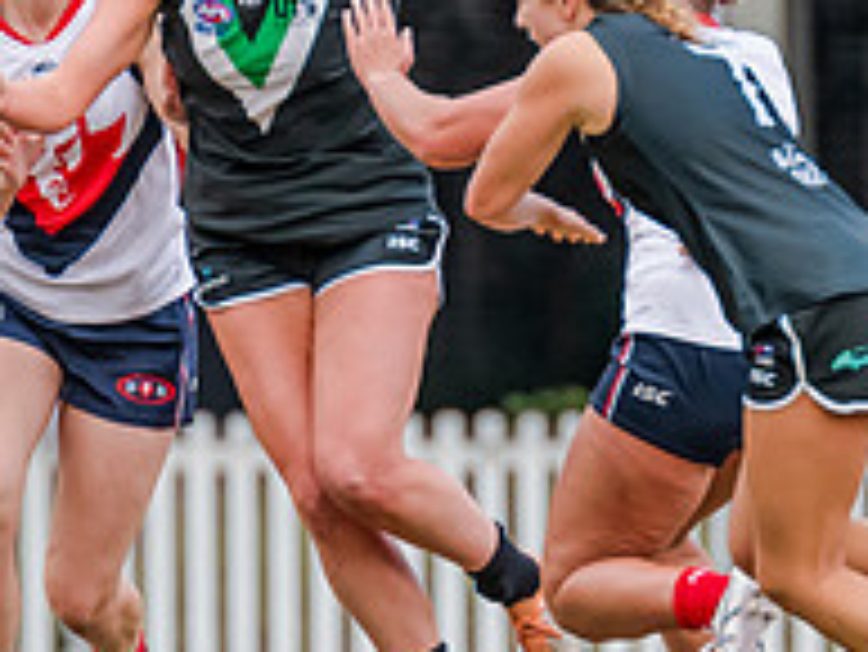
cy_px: 236
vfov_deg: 0.9
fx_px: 42353
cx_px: 461
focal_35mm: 1688
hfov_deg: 1.2
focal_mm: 420
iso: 800
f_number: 5
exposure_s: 1/1250
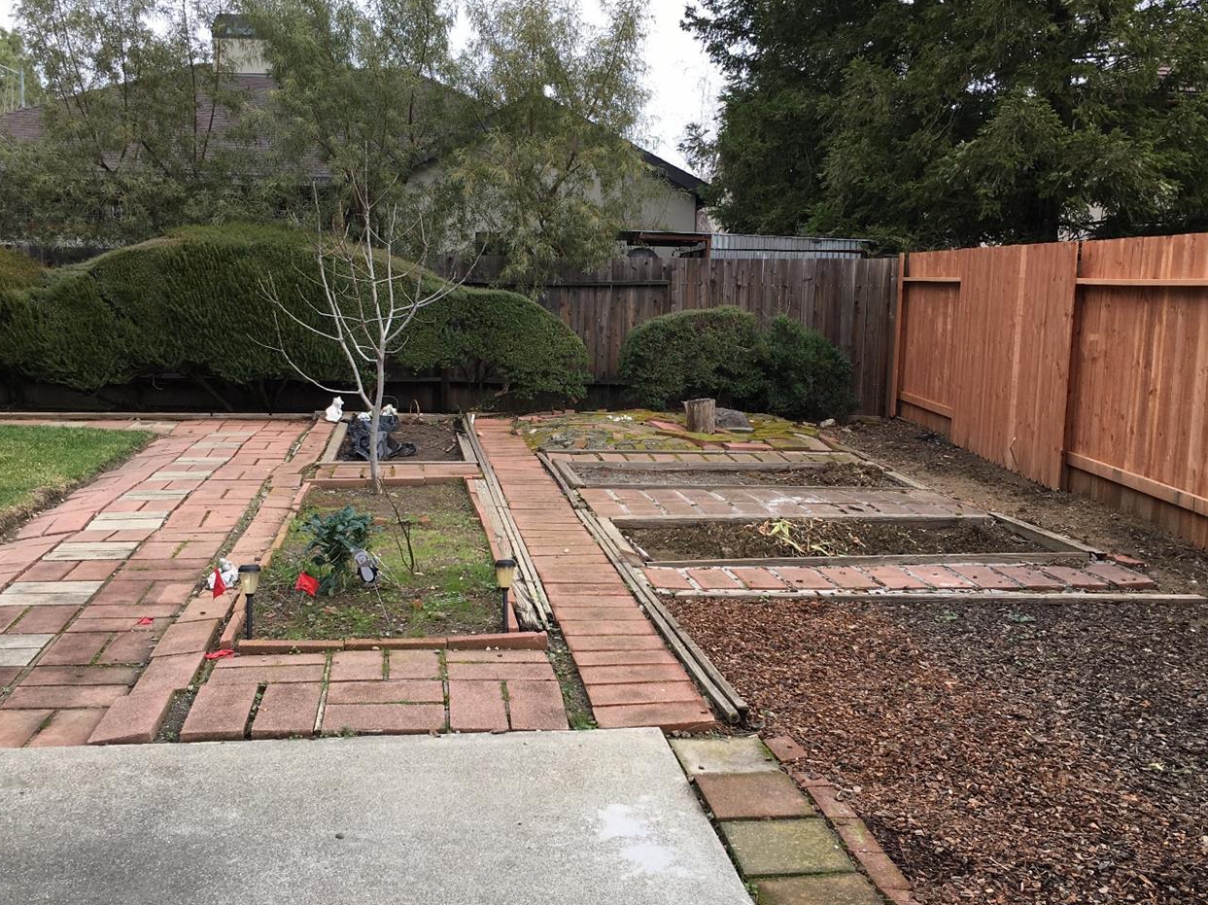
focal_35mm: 35
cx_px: 597
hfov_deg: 52.6
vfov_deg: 40.7
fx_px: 1221
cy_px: 449
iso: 25
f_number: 2.2
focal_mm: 4.15
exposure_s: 1/236
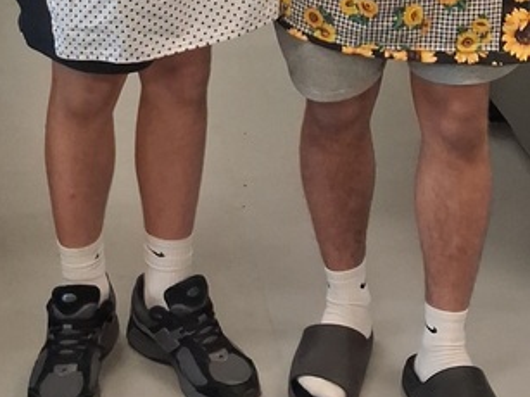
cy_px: -159
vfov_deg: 15.4
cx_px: 283
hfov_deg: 21.8
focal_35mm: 90
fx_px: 1377
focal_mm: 4
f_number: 1.8
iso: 400
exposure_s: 1/120
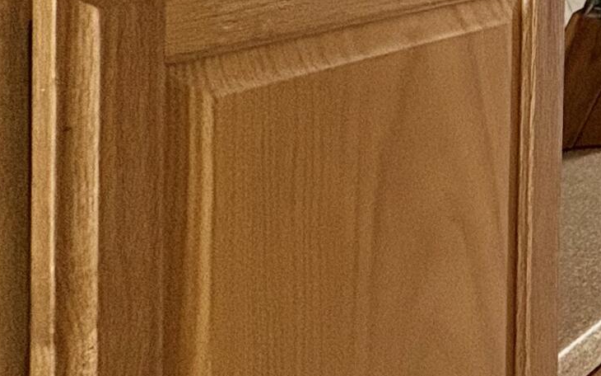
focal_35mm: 61
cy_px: -122
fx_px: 999
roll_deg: -0.9
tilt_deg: -0.3
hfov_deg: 19.8
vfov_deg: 19.5
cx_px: 1173
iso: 200
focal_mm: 2.22
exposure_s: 1/60
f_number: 2.2
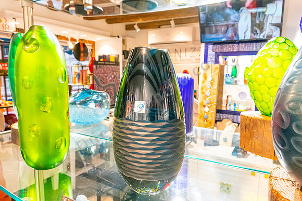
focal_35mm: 24
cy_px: 100
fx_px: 201
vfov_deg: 53.2
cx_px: 151
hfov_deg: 73.7
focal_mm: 16
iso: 6400
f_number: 8
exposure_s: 1/250
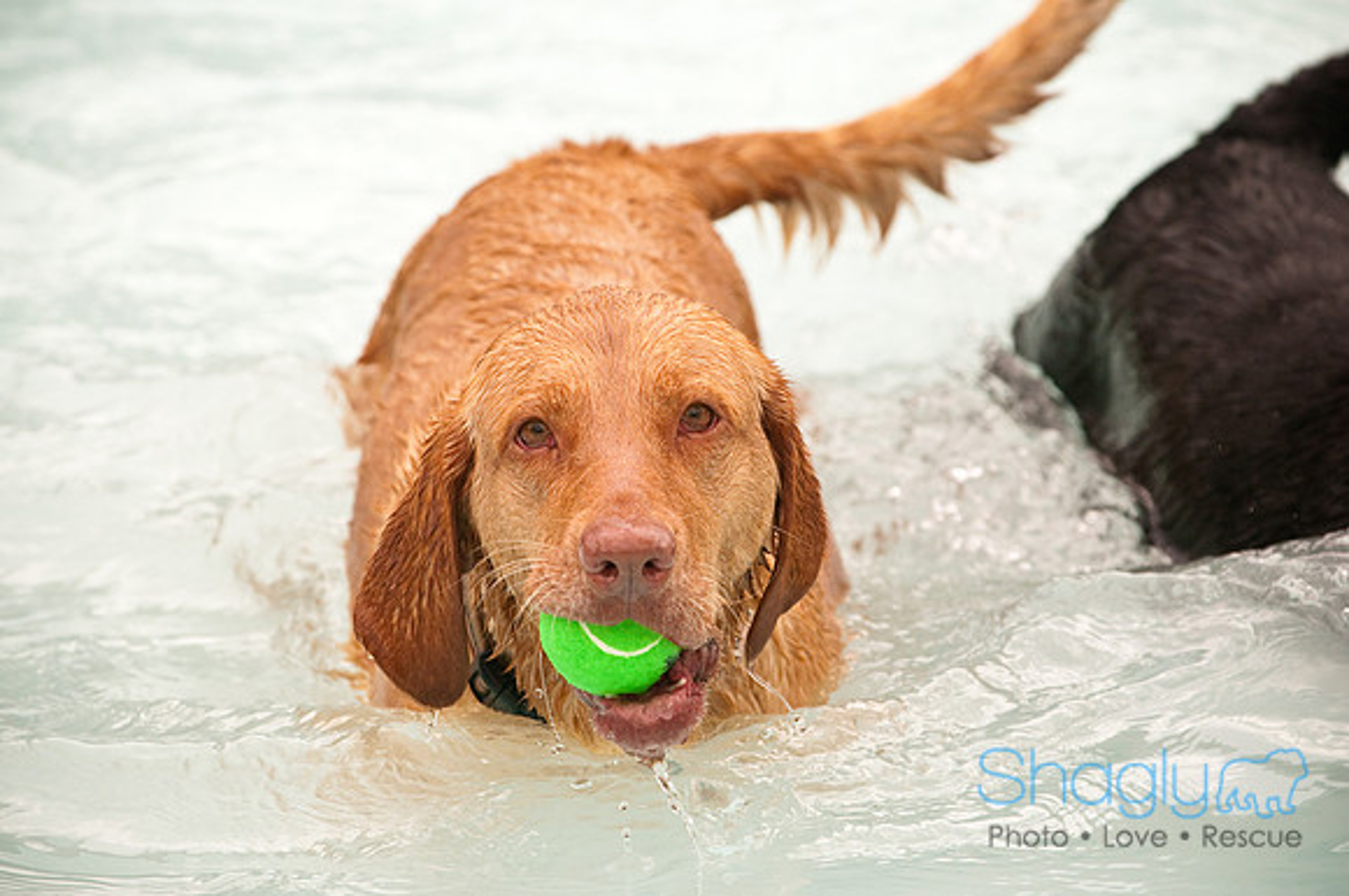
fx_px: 11226
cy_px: 448
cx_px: 674
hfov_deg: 6.9
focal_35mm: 300
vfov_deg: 4.6
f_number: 5.6
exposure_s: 1/1000
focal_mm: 200
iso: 320
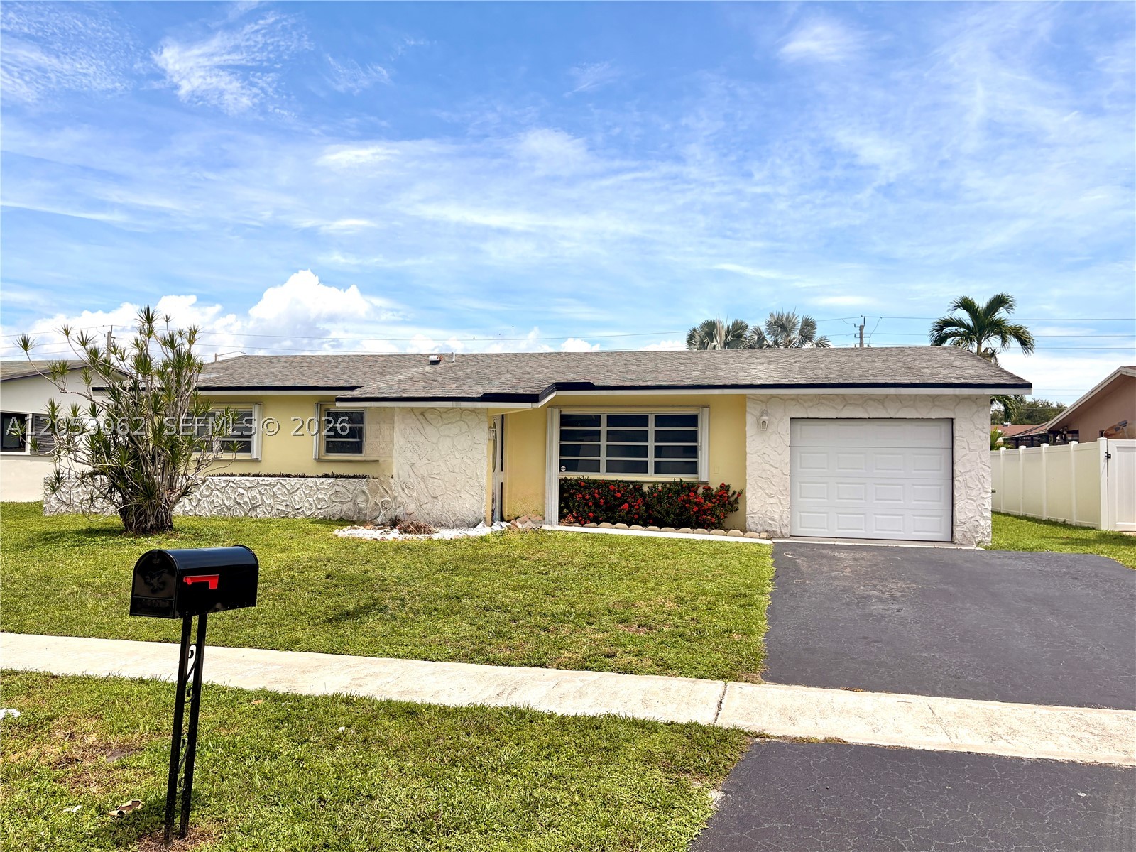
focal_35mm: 26
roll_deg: -0.4
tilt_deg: +2.3
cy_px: 426
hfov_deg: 67.3
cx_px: 568
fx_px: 853
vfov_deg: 53.1
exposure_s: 1/5348
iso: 50
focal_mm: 5.96
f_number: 1.6
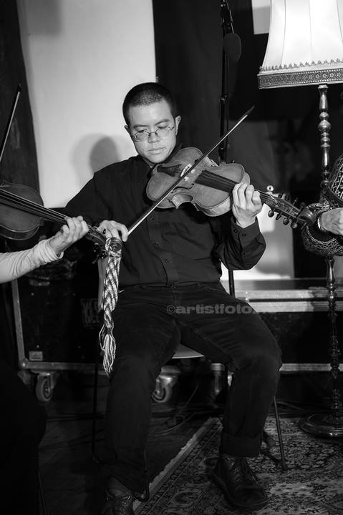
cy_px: 258
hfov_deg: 19.4
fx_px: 1002
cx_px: 172
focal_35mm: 70
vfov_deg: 28.9
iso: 800
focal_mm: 70
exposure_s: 1/125
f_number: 2.8
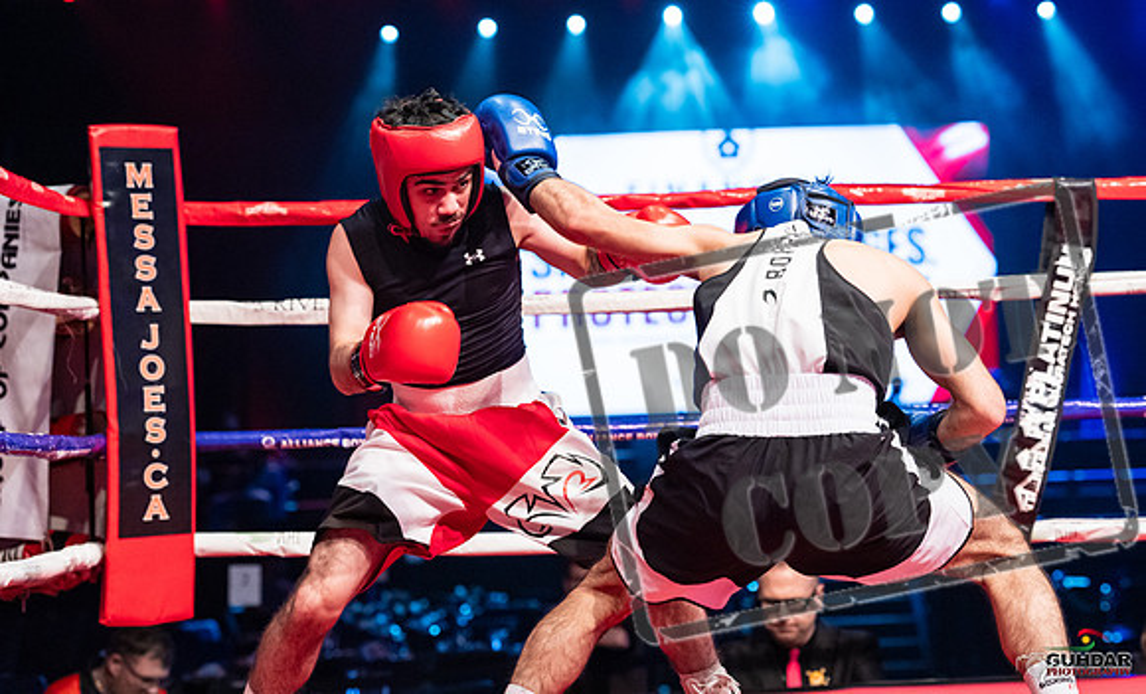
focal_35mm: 85
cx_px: 676
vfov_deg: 15.0
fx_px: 2628
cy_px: 243
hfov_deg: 24.6
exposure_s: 1/1000
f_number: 2.8
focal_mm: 70
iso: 4000
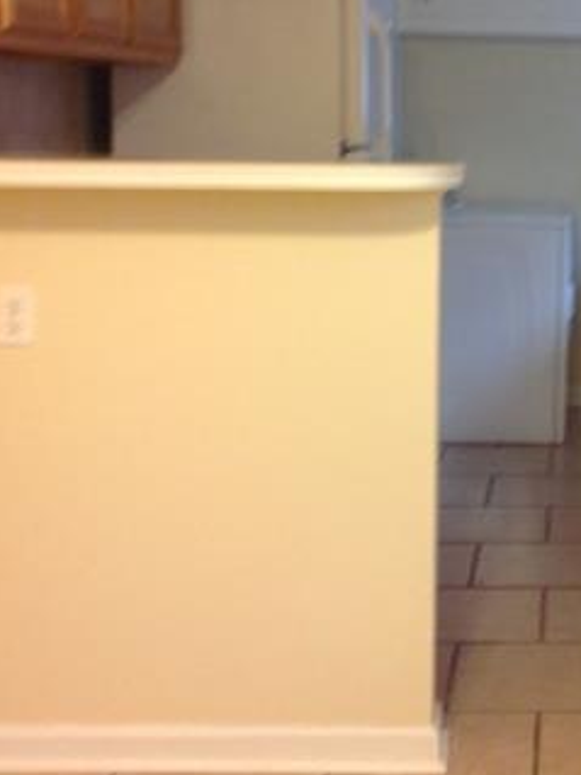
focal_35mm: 70
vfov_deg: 27.5
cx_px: 603
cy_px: 227
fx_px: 1568
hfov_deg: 20.2
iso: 80
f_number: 2.4
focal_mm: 4.28
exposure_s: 1/15
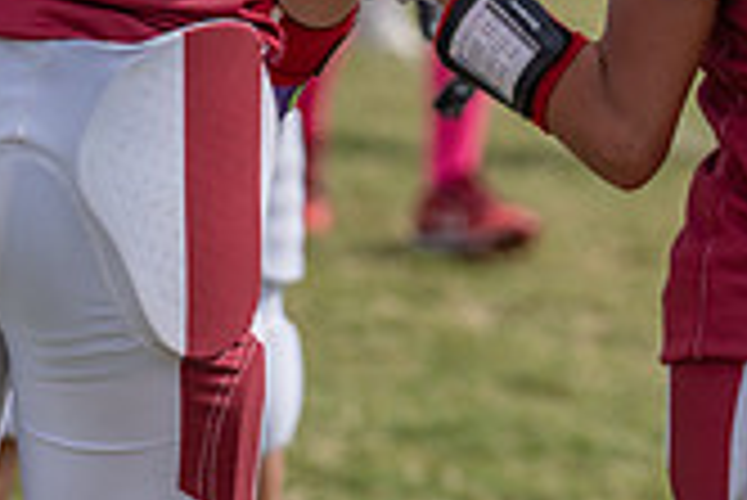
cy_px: -245
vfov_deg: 3.5
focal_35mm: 387
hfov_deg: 5.3
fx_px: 8037
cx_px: 369
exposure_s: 1/1600
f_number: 3.5
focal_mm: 111
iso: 100
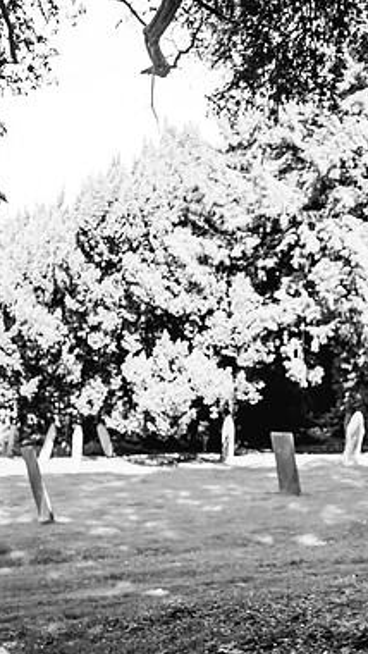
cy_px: 330
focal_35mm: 56
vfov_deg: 37.2
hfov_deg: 20.5
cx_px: 399
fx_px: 971
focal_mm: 35
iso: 125
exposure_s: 1/125
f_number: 4
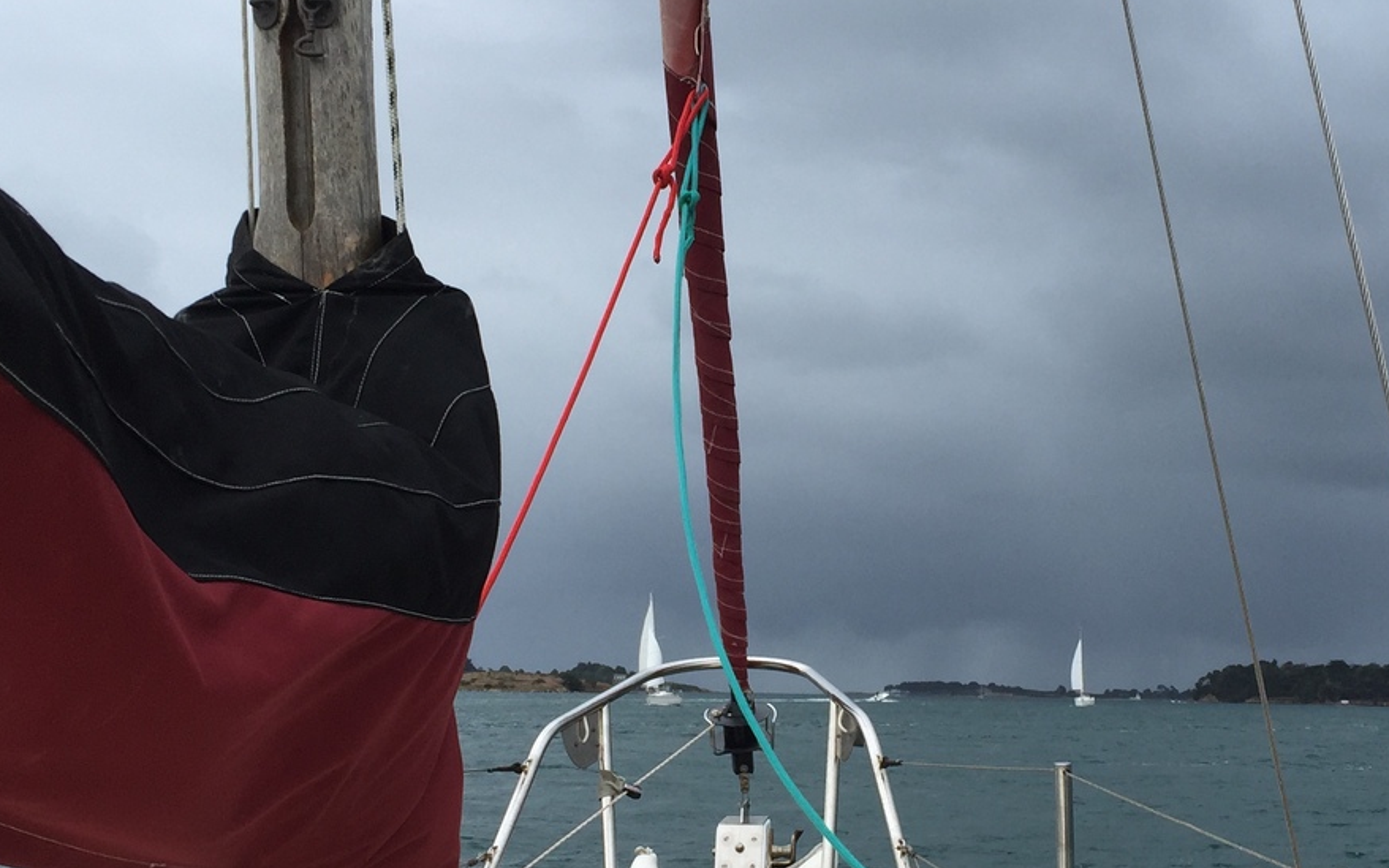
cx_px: 799
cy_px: 555
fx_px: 2120
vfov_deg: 23.1
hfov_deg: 36.2
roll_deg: -1.7
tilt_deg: +7.0
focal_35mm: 56
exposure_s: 1/1276
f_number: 2.2
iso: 32
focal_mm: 4.15
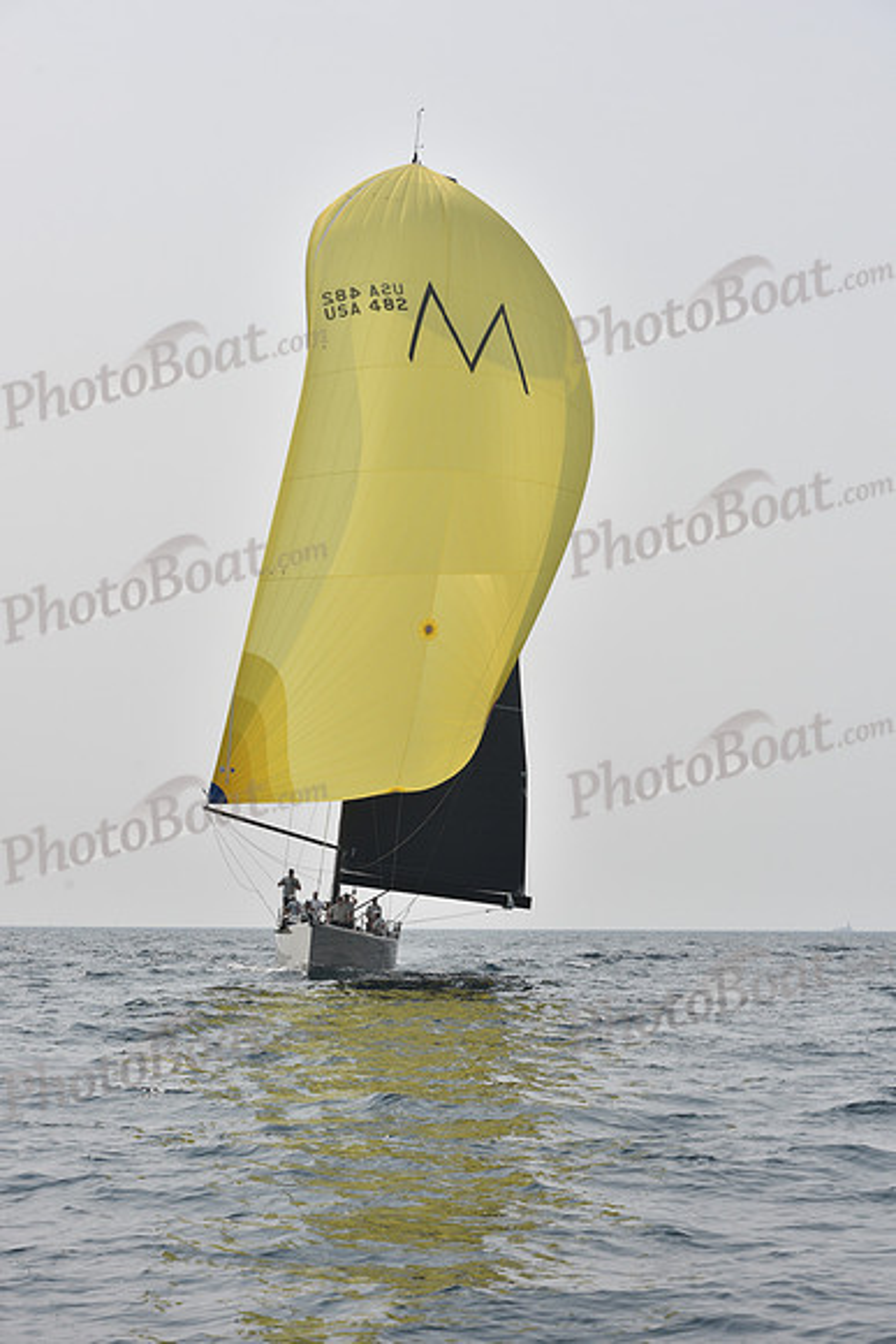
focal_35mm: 70
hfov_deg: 19.5
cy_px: 672
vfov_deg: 28.8
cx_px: 448
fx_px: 2612
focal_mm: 70
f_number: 9
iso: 250
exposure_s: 1/1250
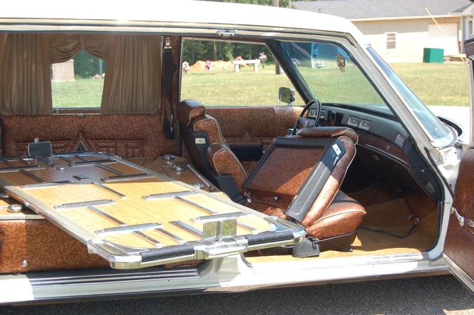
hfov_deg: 31.9
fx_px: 829
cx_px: 237
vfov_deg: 21.5
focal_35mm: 63
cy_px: 158
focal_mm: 42
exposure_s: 1/250
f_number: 10
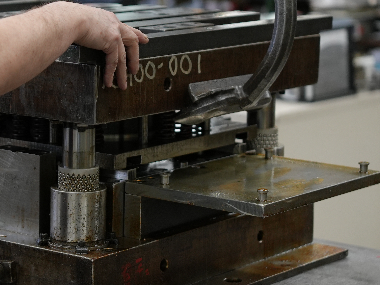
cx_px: 84
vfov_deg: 11.0
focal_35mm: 135
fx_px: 1482
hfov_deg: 14.5
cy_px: 122
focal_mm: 40
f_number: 1.8
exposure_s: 1/200
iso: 320
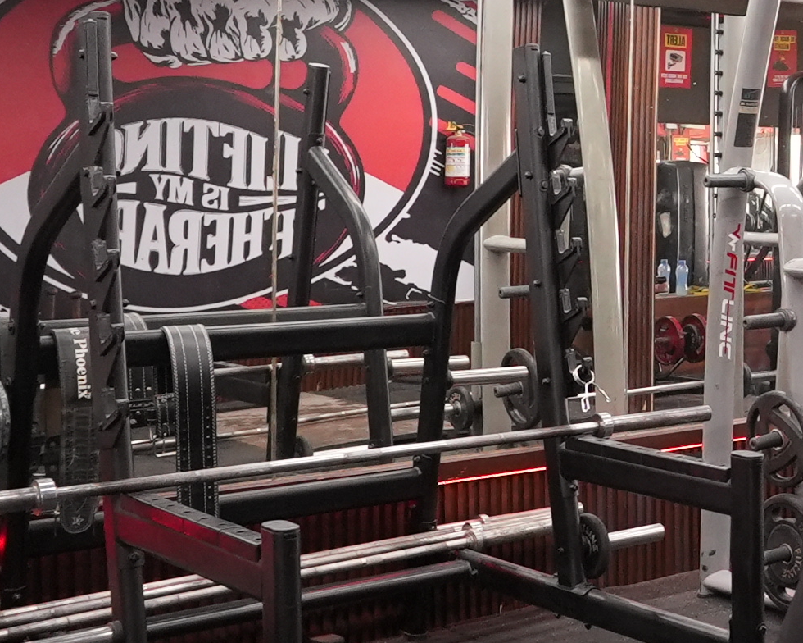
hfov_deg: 22.4
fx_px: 1545
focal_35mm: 65
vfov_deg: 23.3
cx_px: 1289
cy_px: 160
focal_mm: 16
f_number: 3.2
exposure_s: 1/250
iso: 3200
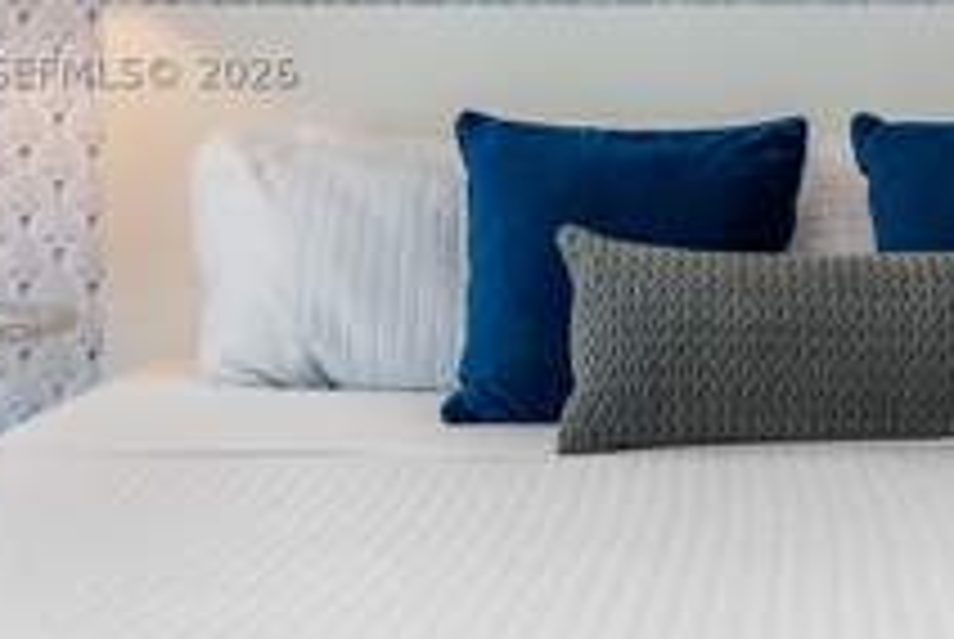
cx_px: 796
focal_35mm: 79
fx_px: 2096
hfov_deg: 25.1
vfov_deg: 17.1
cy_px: 70
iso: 200
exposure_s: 1/100
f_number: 2.2
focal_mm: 35
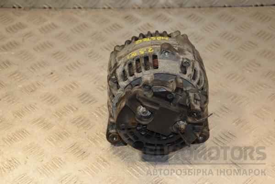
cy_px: 92
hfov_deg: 28.1
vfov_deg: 18.9
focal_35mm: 72
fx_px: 550
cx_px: 138
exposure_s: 1/200
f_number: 6.3
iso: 800
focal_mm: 48
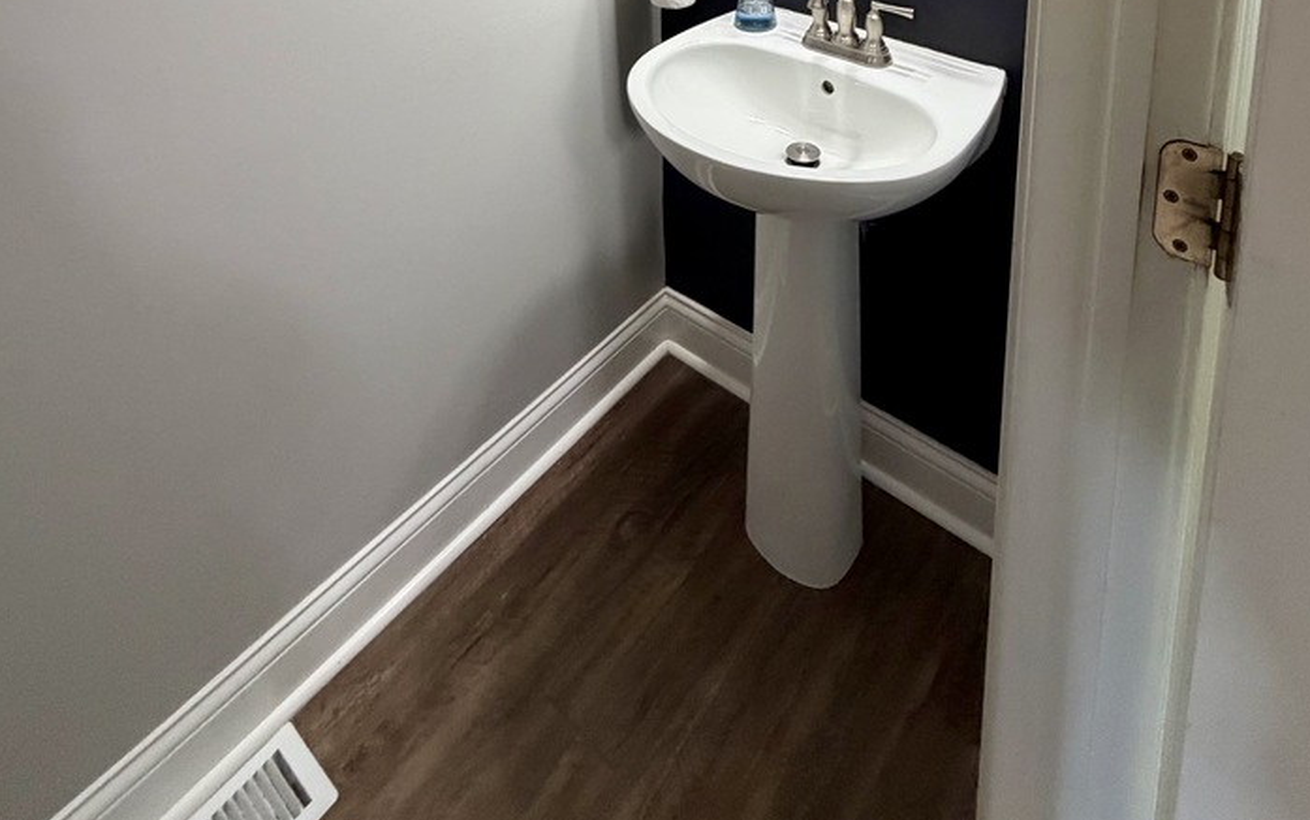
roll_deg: +0.6
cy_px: -152
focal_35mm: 23
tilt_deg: -10.6
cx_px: 699
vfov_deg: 39.3
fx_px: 821
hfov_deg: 77.0
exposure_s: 1/60
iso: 250
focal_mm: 2.22
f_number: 2.2
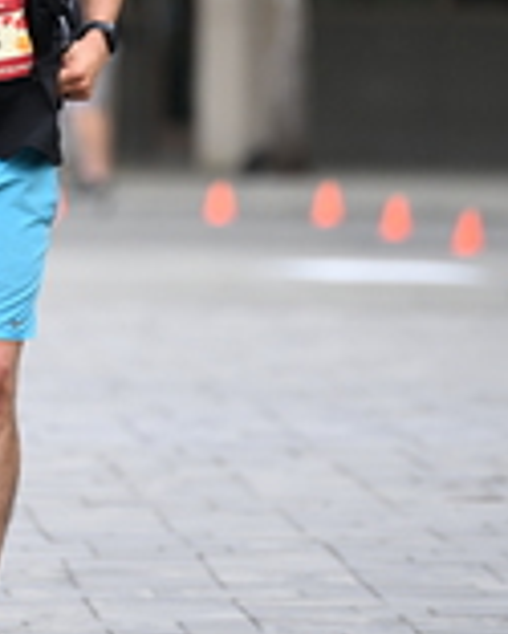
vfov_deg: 2.9
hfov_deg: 2.3
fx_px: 12410
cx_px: -63
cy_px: -41
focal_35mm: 661
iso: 640
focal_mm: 200
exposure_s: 1/2000
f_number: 2.8
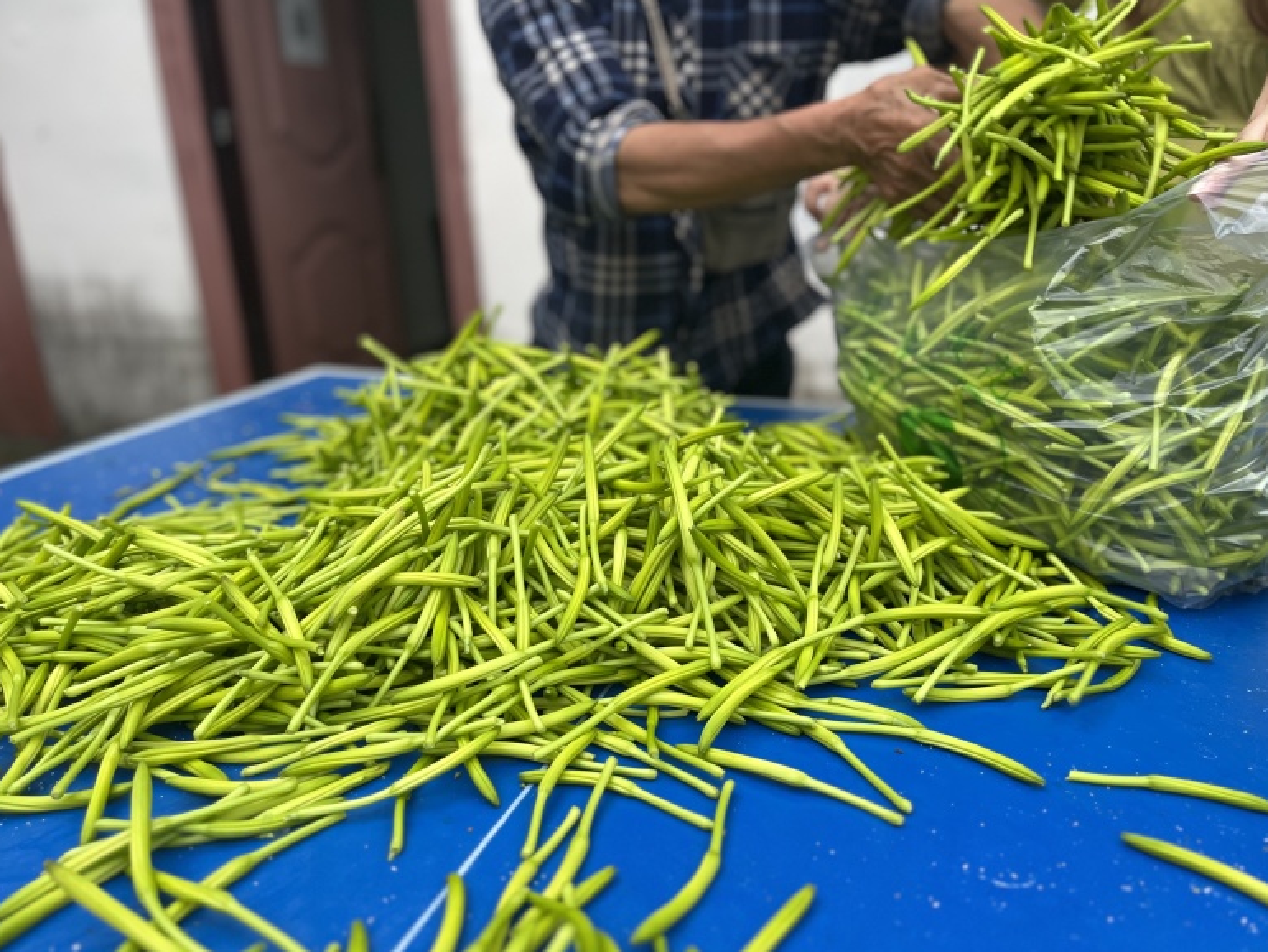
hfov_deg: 65.3
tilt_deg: -18.4
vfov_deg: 51.4
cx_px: 654
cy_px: 478
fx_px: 989
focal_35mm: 27
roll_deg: +1.4
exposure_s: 1/121
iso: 64
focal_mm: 5.1
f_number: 1.6
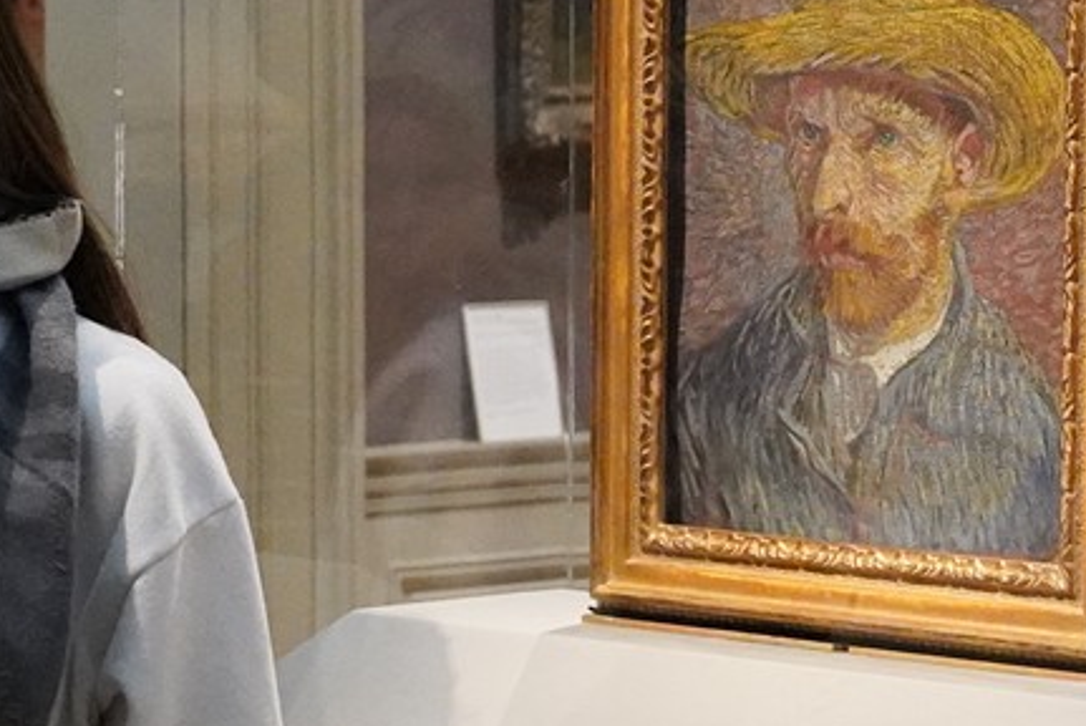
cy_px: 484
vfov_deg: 9.0
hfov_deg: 13.3
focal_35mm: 153
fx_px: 4618
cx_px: 1013
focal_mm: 33
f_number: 5
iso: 8000
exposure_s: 1/100
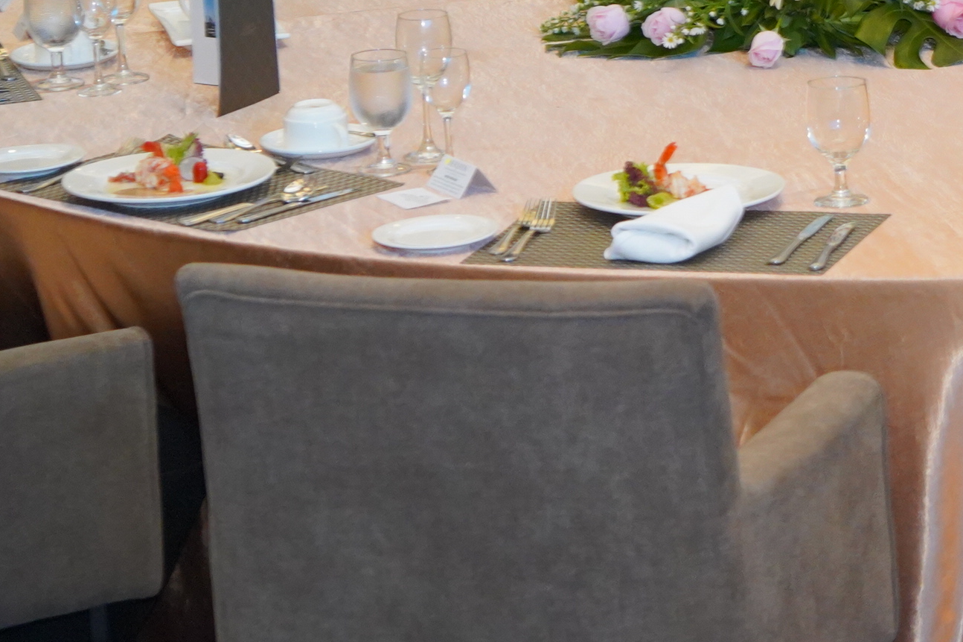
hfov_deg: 9.4
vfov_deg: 6.4
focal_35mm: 213
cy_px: -159
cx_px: 1392
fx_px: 5696
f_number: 3.5
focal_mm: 70
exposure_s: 1/125
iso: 5000
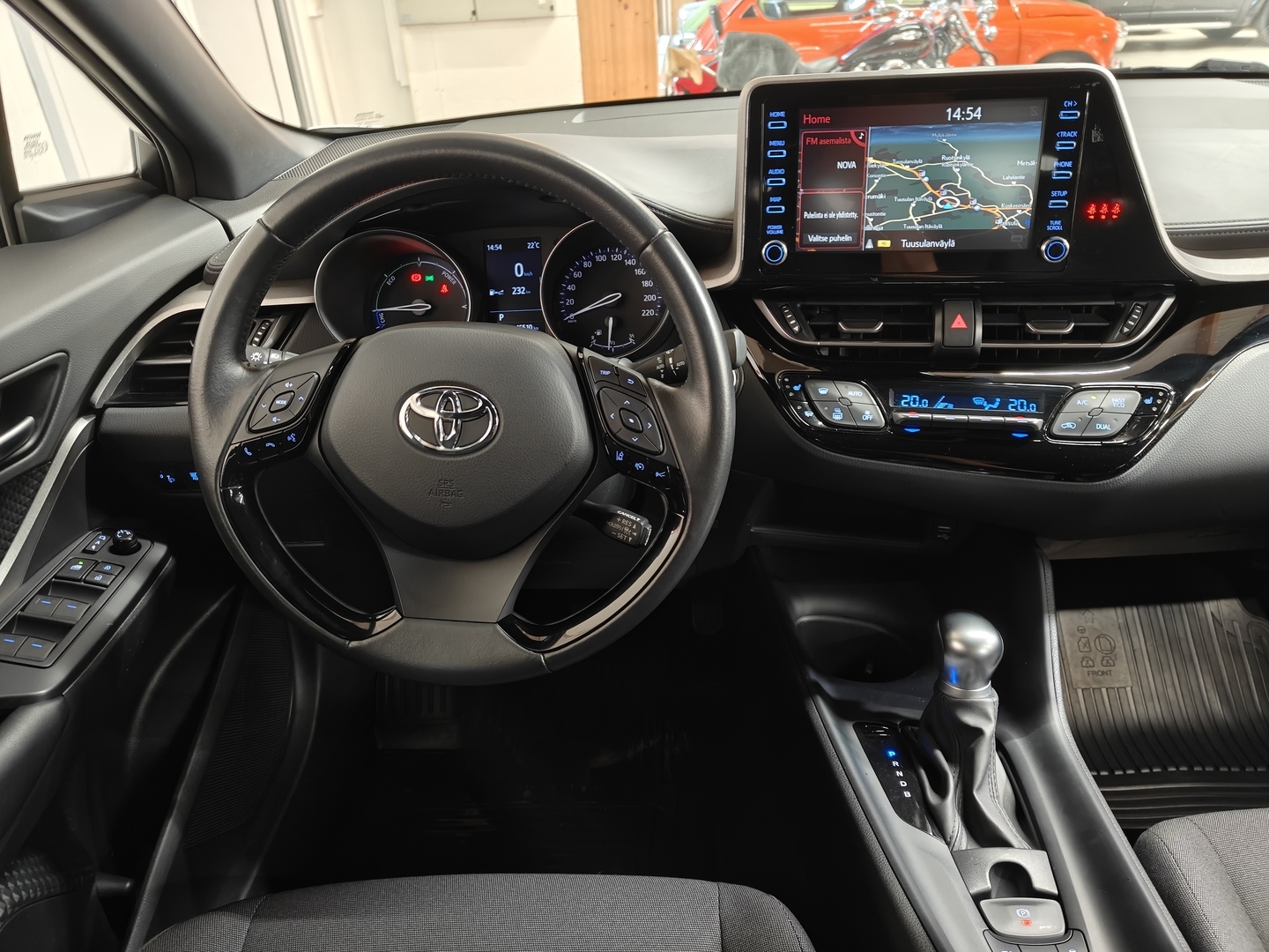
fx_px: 880
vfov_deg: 56.8
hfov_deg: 71.6
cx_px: 634
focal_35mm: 24
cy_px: 476
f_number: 1.8
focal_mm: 5.59
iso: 250
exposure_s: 1/20
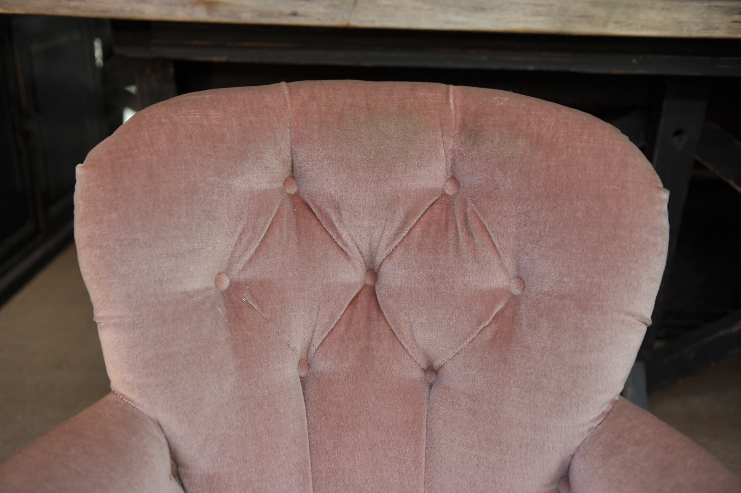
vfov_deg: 37.8
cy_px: 246
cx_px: 370
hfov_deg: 54.5
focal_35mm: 35
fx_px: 720
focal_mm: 35
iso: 200
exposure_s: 1/50
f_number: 3.2
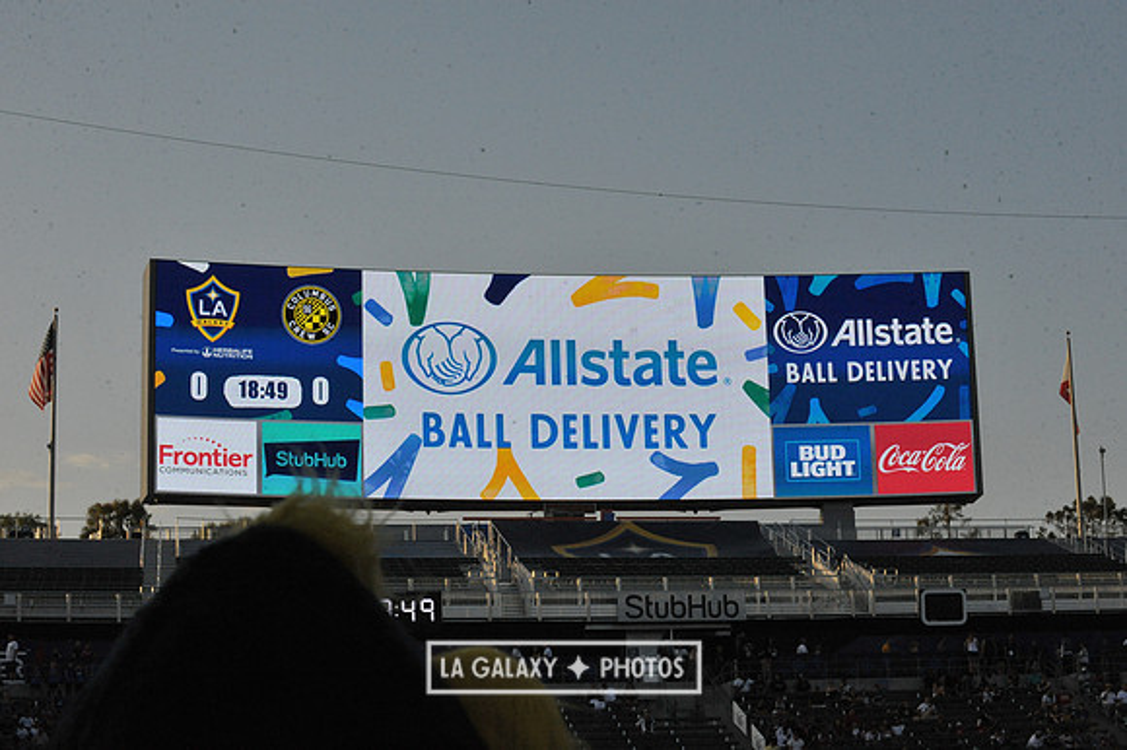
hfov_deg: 26.0
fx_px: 2440
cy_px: 375
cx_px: 564
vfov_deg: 17.5
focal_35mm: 78
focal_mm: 78
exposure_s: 1/1600
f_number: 20
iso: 3200
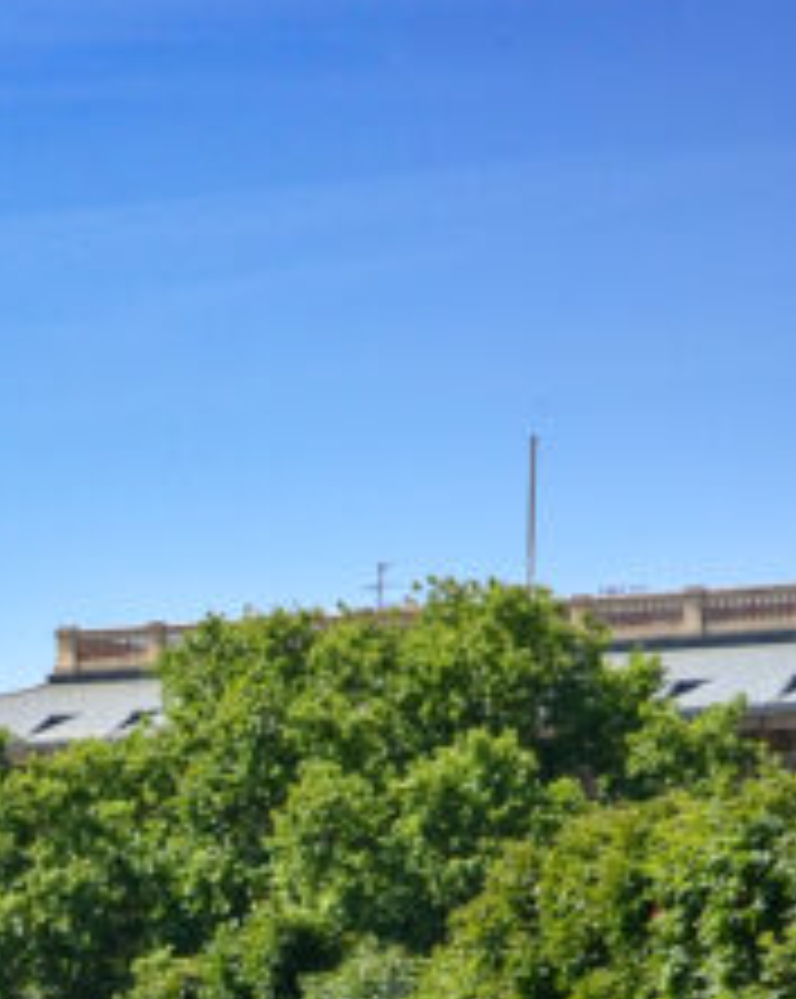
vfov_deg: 8.4
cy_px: 1256
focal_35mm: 227
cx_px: -1169
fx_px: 6703
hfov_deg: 6.4
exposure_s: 1/500
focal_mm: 35
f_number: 7.1
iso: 125
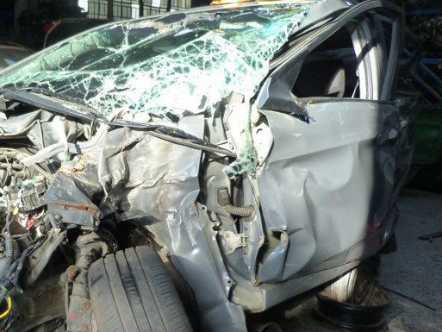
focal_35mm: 39
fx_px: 498
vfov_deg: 36.6
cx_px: 115
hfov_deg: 46.3
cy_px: 209
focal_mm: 4.5
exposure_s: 1/60
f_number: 2.8
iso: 200
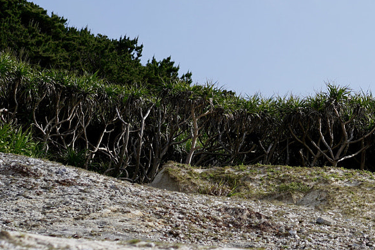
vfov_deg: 9.1
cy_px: 69
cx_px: 408
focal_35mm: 151
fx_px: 1572
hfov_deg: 13.3
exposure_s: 1/3200
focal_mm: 55
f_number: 3.2
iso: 125
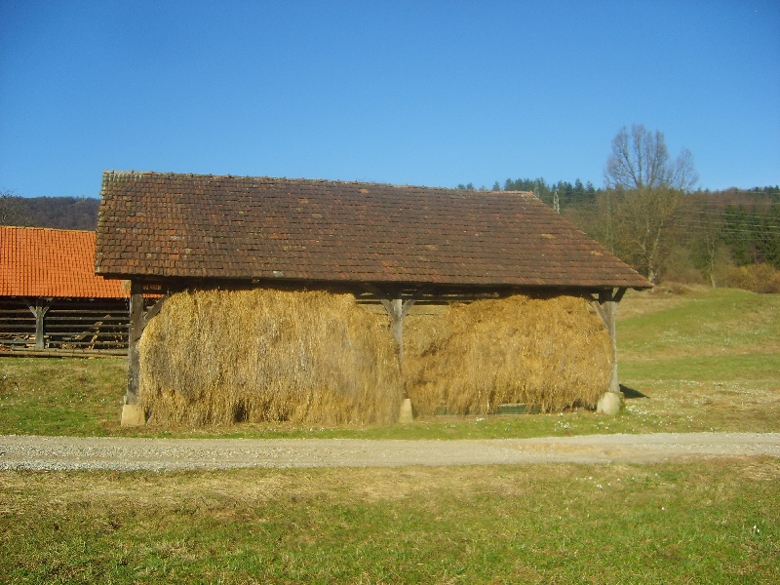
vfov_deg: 40.7
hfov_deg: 52.6
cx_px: 390
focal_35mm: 35
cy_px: 292
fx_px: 789
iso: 50
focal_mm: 5.8
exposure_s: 1/1000
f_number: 2.8
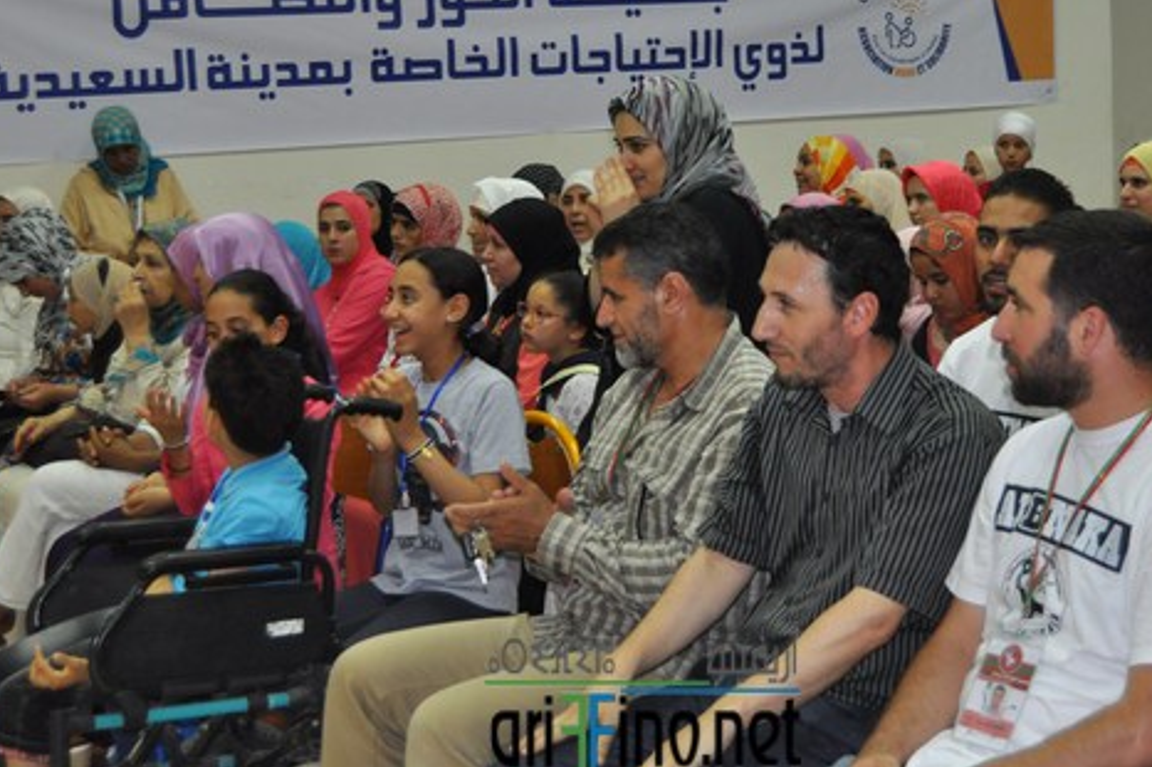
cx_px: 643
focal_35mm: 70
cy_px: 306
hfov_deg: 28.8
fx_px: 2238
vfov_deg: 19.4
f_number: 4.5
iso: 800
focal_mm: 34
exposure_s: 1/60
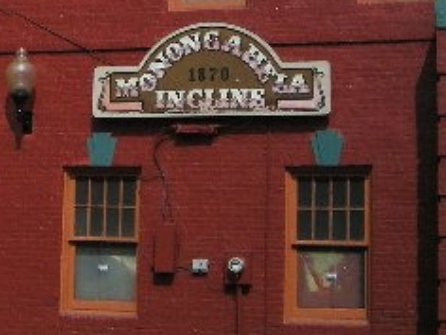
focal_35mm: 114
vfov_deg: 12.7
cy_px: -44
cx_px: -23
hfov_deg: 16.8
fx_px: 1469
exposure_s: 1/716
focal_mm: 5.7
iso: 50
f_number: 5.7
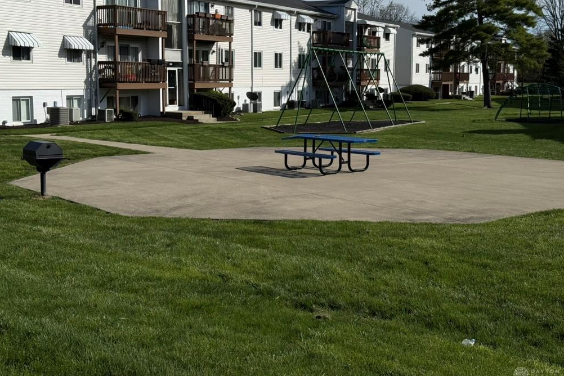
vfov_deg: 26.5
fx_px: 799
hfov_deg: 38.9
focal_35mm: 51
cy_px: 164
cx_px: 282
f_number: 1.78
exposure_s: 1/11364
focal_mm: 6.76
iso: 80
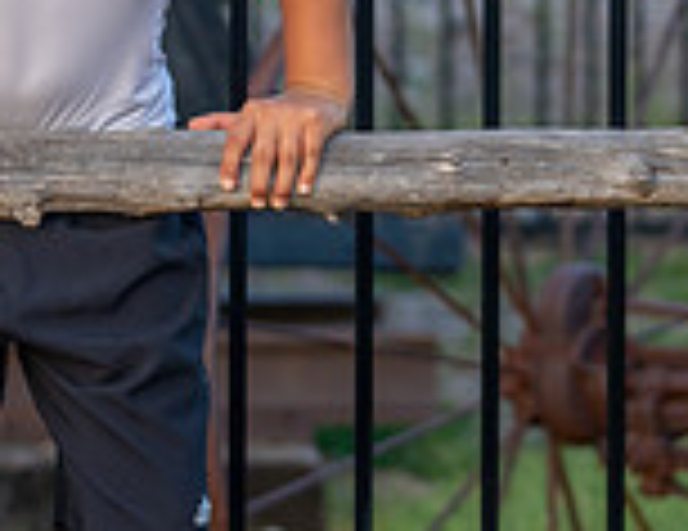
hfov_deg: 6.5
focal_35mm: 302
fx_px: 6064
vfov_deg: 5.0
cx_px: 417
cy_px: 76
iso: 250
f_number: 2.8
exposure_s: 1/320
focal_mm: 70
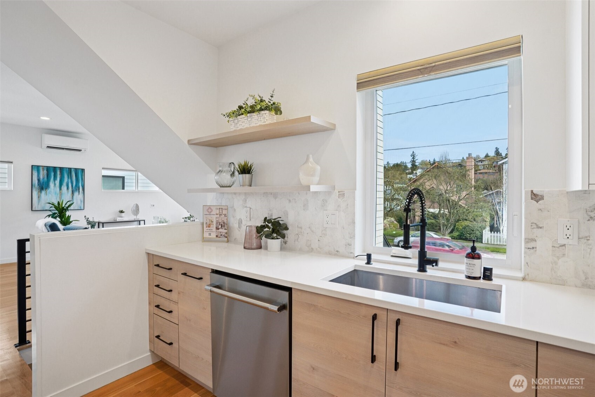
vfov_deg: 70.4
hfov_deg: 93.3
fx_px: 281
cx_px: 298
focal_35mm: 17
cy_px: 198
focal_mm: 17
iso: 400
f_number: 8
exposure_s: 1/45
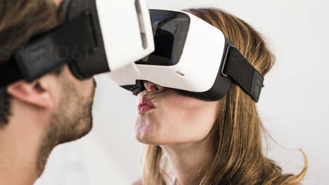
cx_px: 170
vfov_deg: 14.4
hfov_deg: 25.3
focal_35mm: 84
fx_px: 733
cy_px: 97
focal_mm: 55
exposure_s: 1/200
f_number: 2
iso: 640
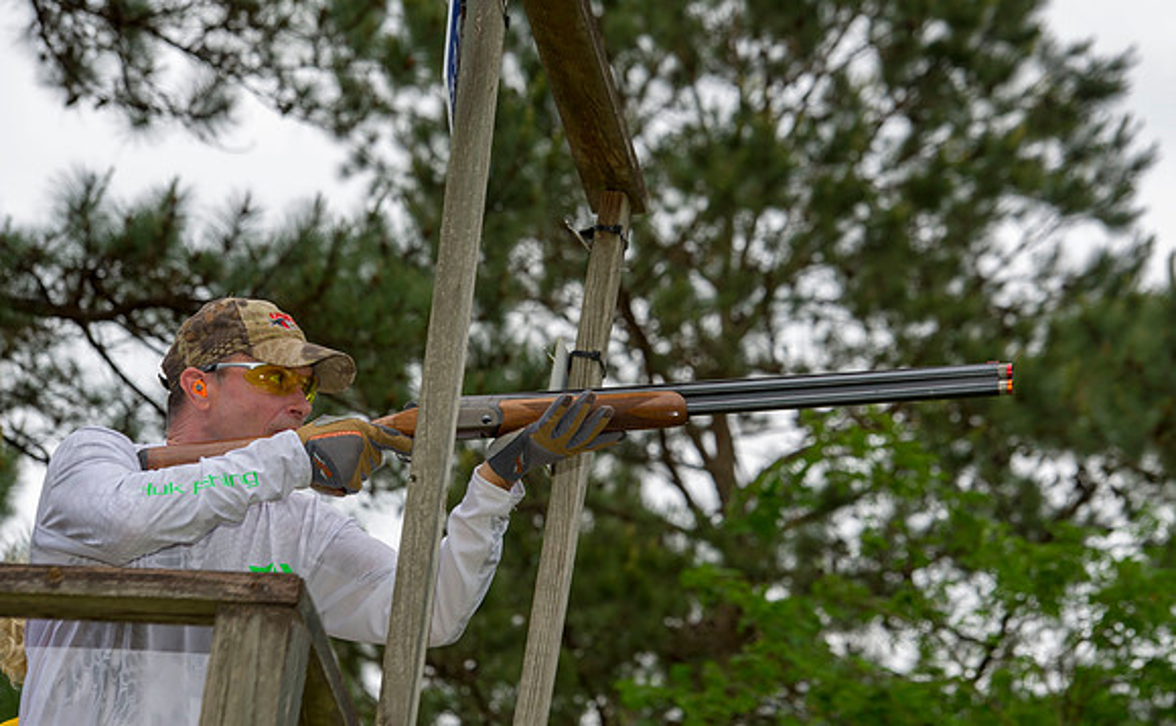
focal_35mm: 153
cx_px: 615
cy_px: 382
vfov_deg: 8.5
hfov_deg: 13.7
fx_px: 4880
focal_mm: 135
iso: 200
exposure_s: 1/200
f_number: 7.1
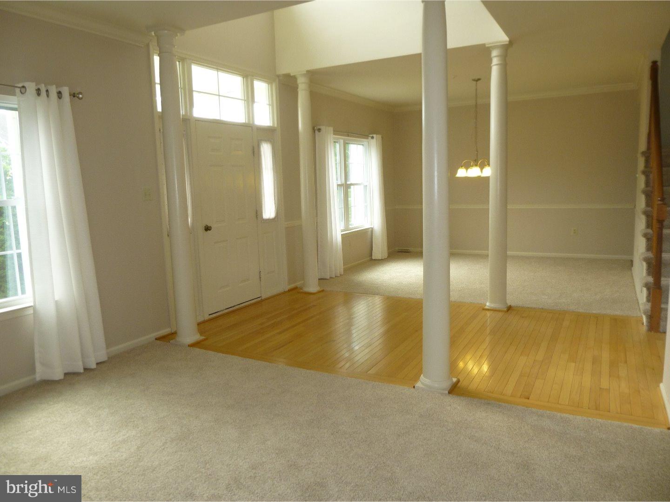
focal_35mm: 25
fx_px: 484
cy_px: 251
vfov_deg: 54.9
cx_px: 335
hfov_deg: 69.4
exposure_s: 1/60
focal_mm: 4.5
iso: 125
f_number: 3.1
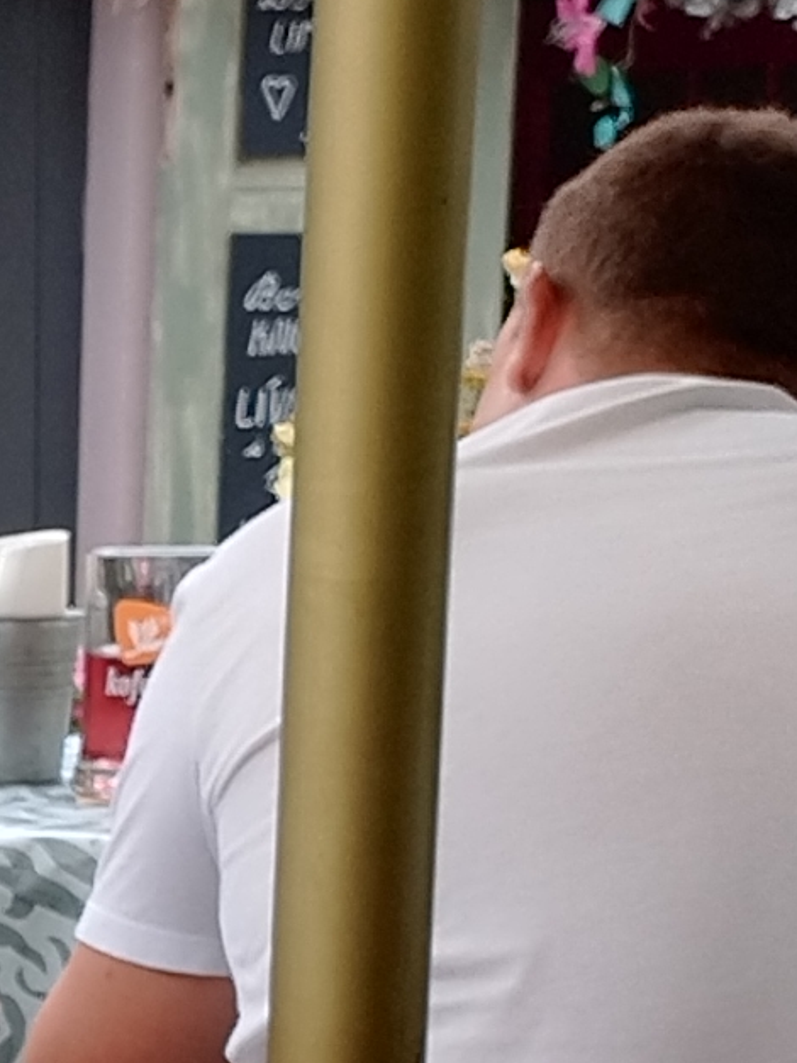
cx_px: -1180
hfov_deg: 8.2
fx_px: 5098
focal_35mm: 166
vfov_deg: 11.8
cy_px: 1114
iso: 100
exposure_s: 1/109
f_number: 1.8
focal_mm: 6.24
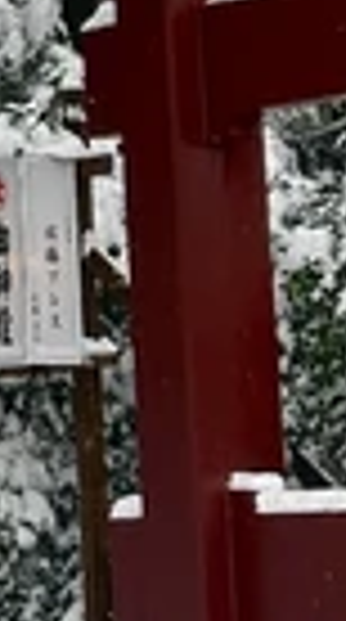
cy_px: -864
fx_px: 4792
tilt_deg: +17.6
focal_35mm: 292
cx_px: -395
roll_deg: +0.6
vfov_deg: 7.0
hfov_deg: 4.1
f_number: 1.78
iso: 64
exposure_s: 1/291
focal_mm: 6.86
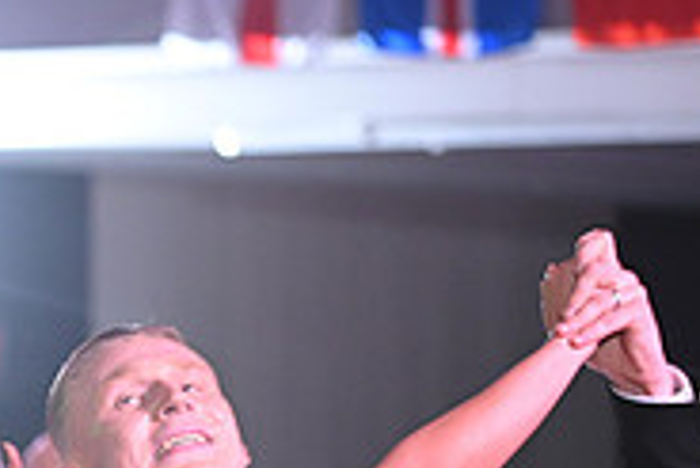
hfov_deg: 5.4
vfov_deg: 3.6
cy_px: 721
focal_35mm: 379
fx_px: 7375
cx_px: -243
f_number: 4.5
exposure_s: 1/200
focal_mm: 120
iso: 1600
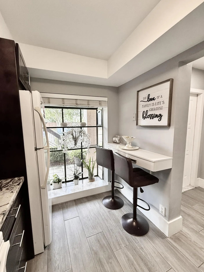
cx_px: 97
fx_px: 118
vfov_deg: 98.2
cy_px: 138
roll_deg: +0.9
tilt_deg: -6.3
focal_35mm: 15
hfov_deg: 81.7
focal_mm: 2.22
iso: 200
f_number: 2.2
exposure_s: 1/120
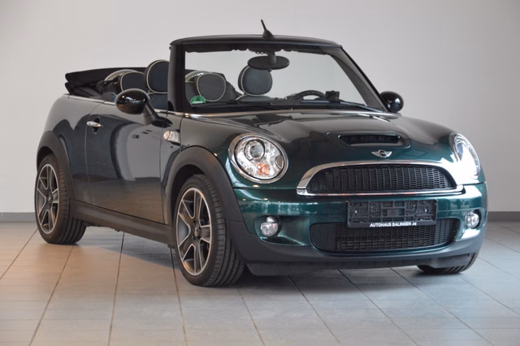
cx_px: 260
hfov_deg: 19.5
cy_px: 173
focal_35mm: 105
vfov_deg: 13.0
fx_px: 1516
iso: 2200
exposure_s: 1/60
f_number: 5.3
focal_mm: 70
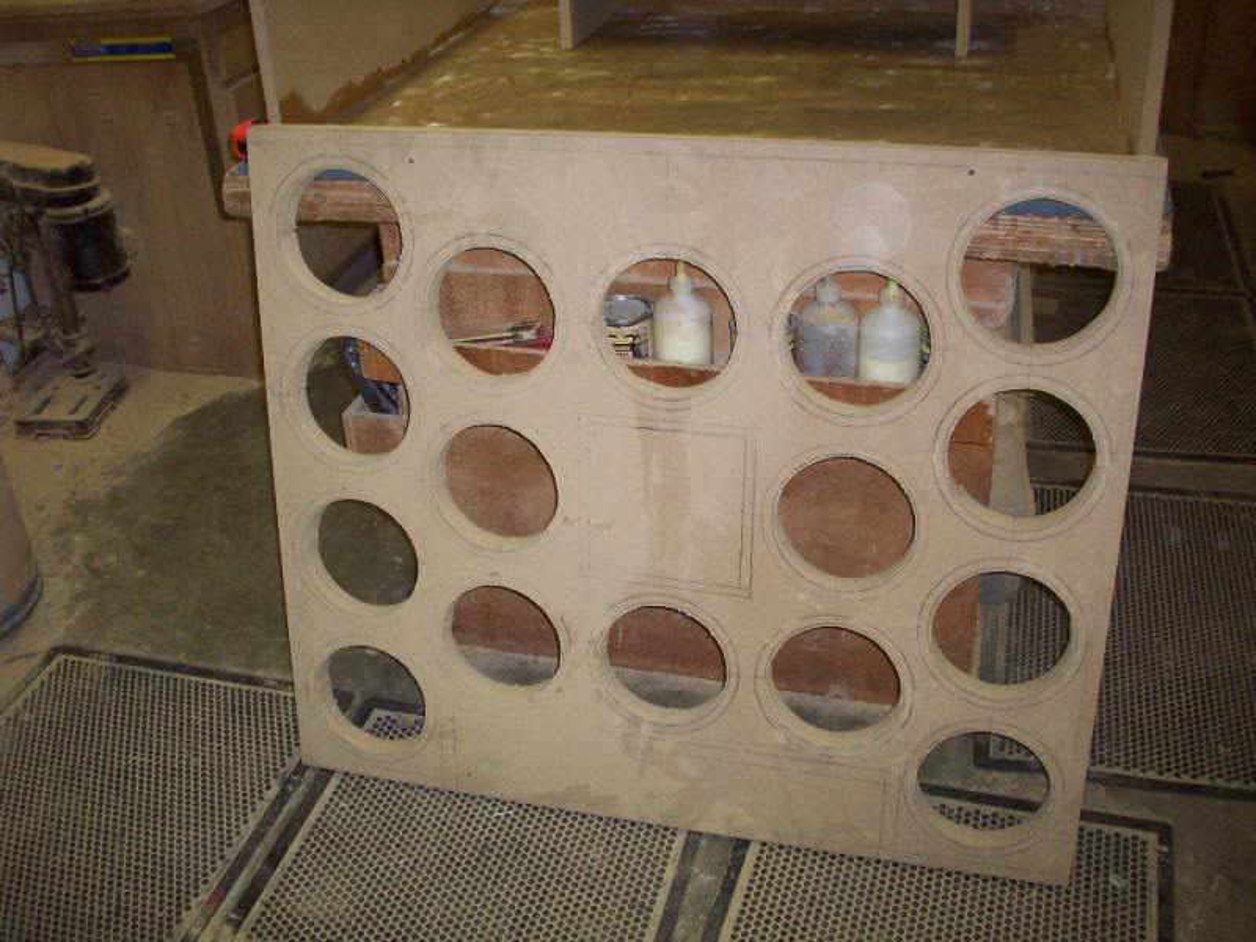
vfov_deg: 38.7
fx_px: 1343
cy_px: 471
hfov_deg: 50.1
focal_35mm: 37
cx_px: 628
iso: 200
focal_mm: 6.2
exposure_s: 1/64
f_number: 2.8
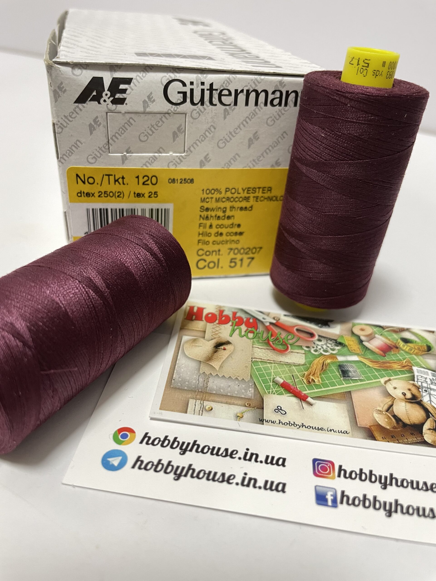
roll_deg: -5.8
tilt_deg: -33.2
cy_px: 290
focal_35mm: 26
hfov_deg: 53.1
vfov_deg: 67.3
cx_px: 218
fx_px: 437
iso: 125
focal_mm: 4.2
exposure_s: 1/65
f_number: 1.6
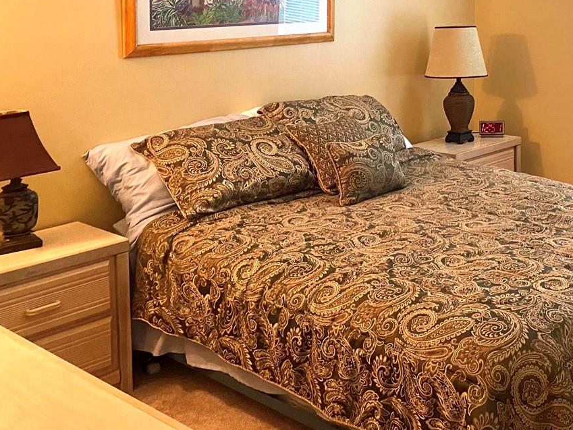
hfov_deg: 36.7
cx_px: 506
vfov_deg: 28.7
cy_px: 54
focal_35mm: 49
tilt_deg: -5.1
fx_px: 811
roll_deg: +0.1
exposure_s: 1/60
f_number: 1.8
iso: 320
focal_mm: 4.25
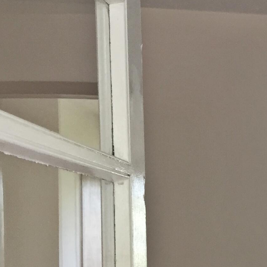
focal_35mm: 91
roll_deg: +0.1
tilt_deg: +0.0
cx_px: 422
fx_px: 794
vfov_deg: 18.7
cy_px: 248
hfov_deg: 16.9
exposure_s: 1/30
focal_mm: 4.15
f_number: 2.2
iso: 100
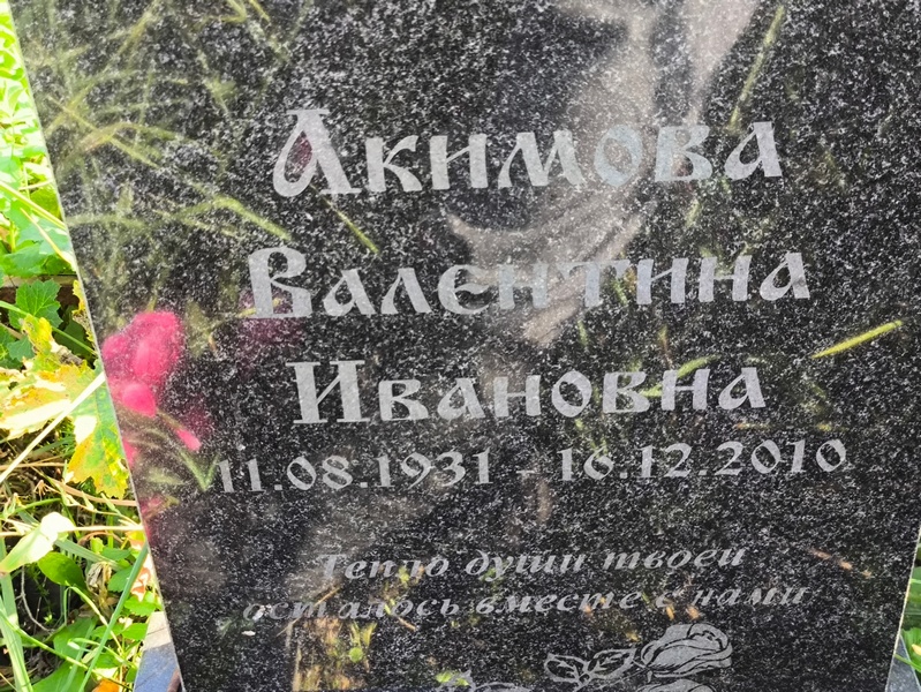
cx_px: 460
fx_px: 1331
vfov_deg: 29.1
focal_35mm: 50
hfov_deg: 38.2
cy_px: 346
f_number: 1.7
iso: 64
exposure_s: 1/100
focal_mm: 4.71
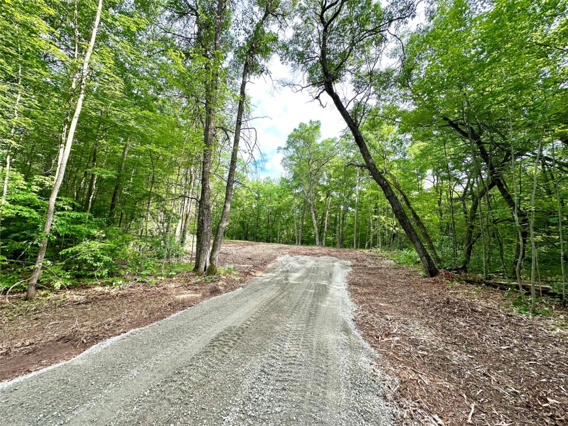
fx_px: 230
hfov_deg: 102.1
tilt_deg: +7.1
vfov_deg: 85.7
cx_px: 284
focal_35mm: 14
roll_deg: -2.3
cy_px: 213
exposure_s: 1/246
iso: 40
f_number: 2.2
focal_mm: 2.22
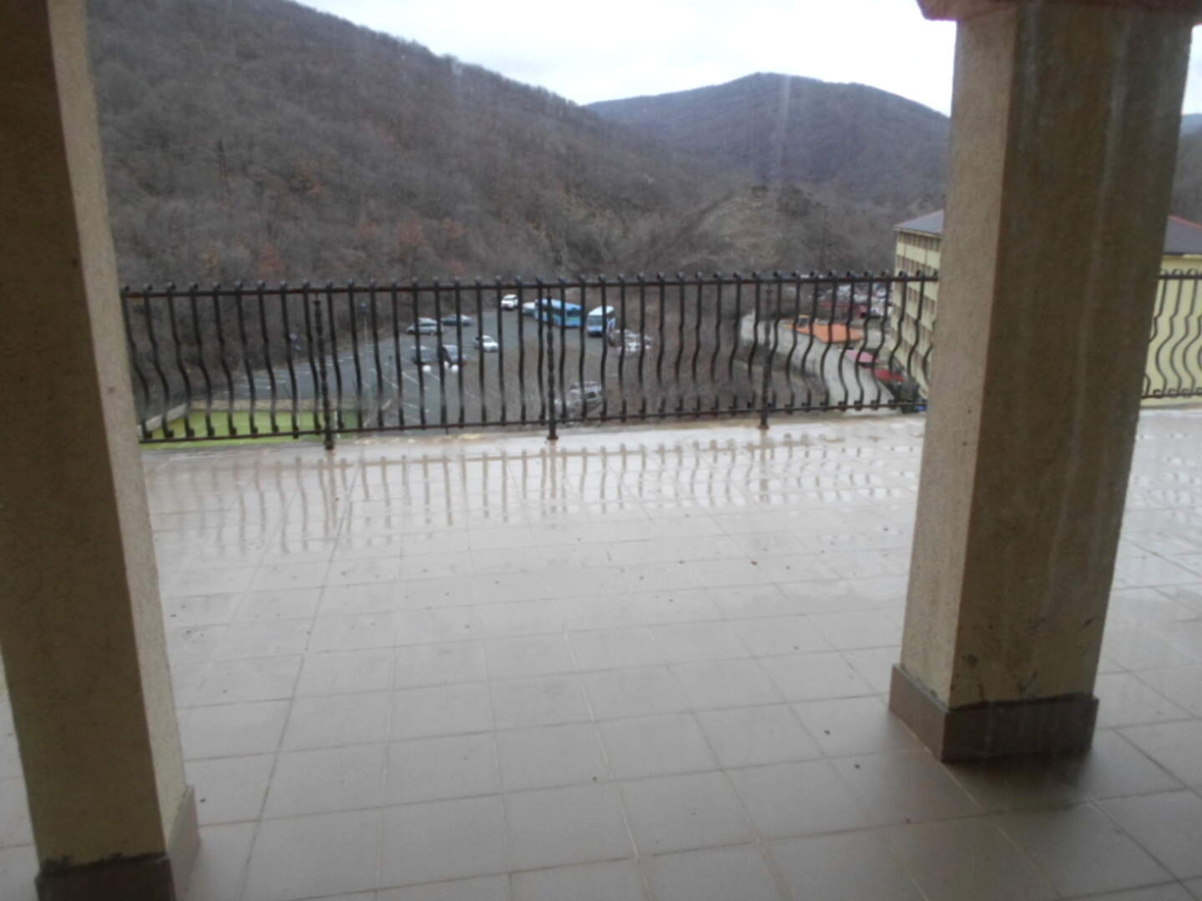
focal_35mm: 25
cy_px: 450
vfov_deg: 54.9
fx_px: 868
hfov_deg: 69.4
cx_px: 601
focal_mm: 4.5
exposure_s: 1/250
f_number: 2.5
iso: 80
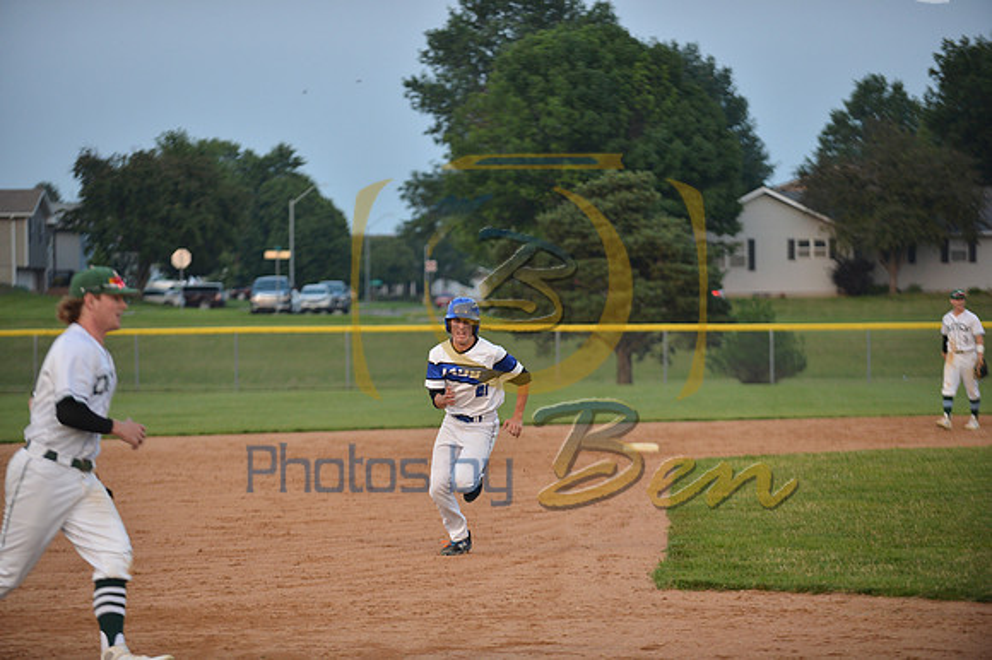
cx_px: 496
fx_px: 3718
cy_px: 330
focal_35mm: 135
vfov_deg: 10.1
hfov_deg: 15.2
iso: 1000
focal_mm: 135
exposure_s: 1/1600
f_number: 2.8
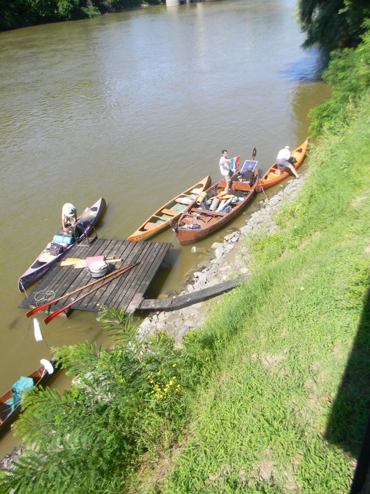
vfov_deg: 63.4
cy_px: 247
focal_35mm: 28
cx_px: 185
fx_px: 399
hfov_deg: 49.7
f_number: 3.5
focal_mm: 5
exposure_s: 1/543
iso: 80
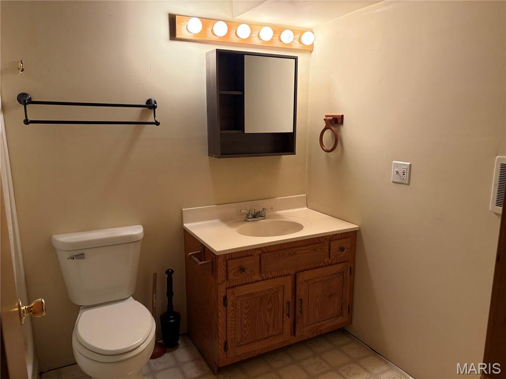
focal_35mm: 26
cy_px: 190
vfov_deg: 53.1
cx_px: 253
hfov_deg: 67.3
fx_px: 380
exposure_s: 1/60
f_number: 1.6
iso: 250
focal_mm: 5.96
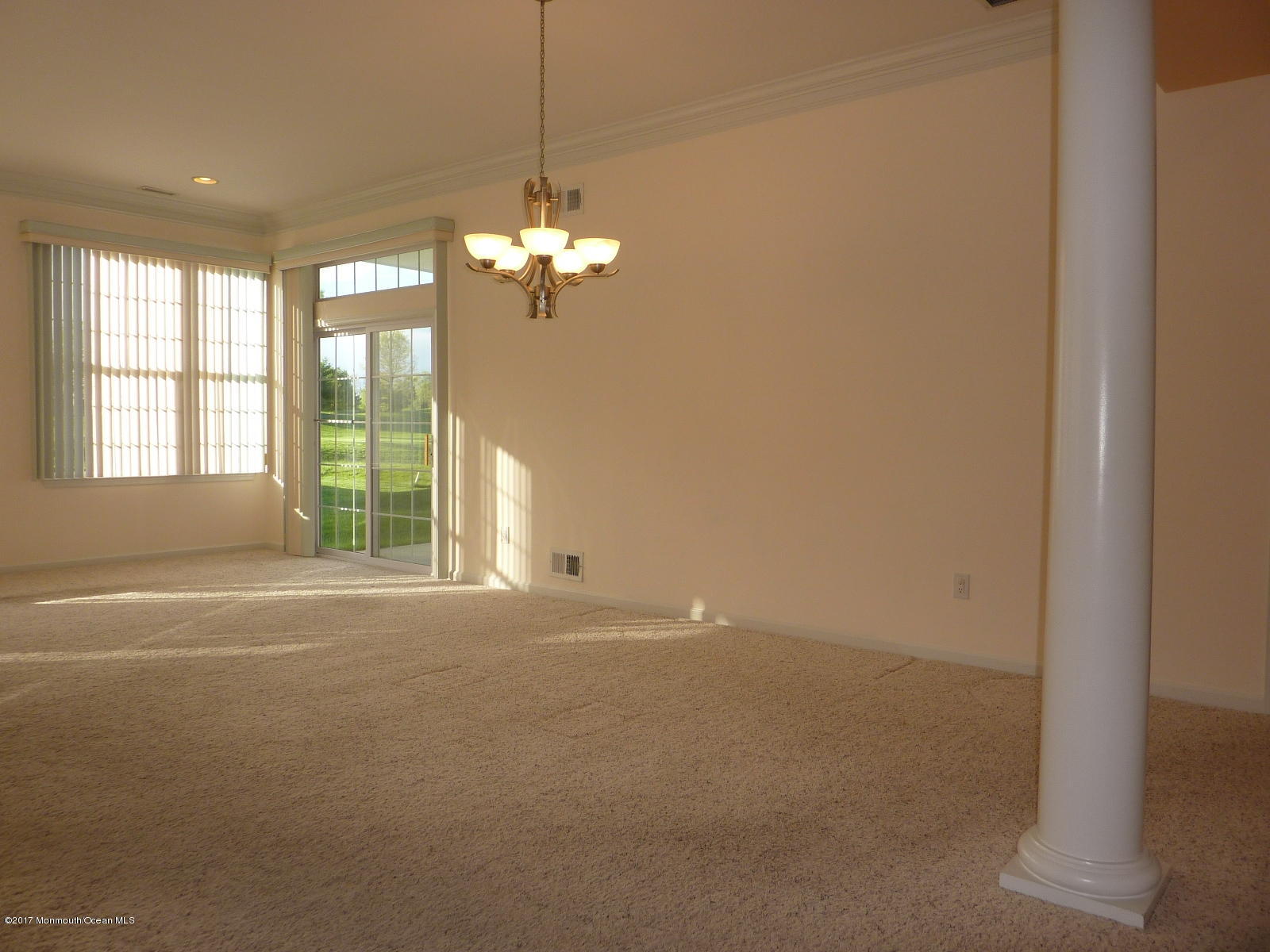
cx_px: 635
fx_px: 917
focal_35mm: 25
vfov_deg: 54.9
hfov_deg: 69.4
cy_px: 476
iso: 100
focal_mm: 4.1
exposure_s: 1/100
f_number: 3.5
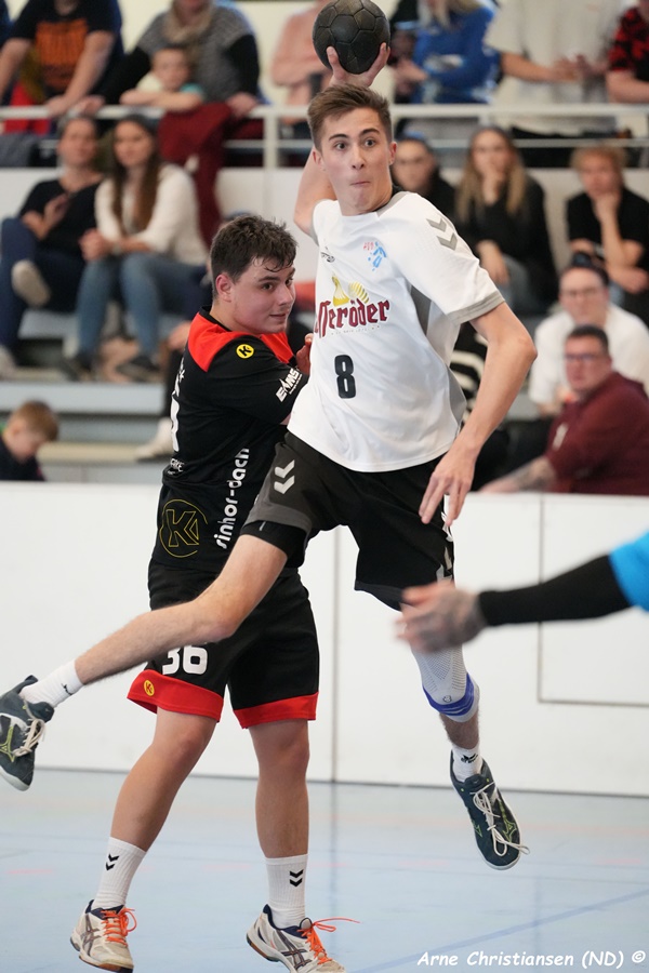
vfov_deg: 10.3
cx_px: 324
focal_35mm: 200
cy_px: 486
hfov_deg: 6.9
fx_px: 5408
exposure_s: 1/1250
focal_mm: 200
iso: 12800
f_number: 2.8
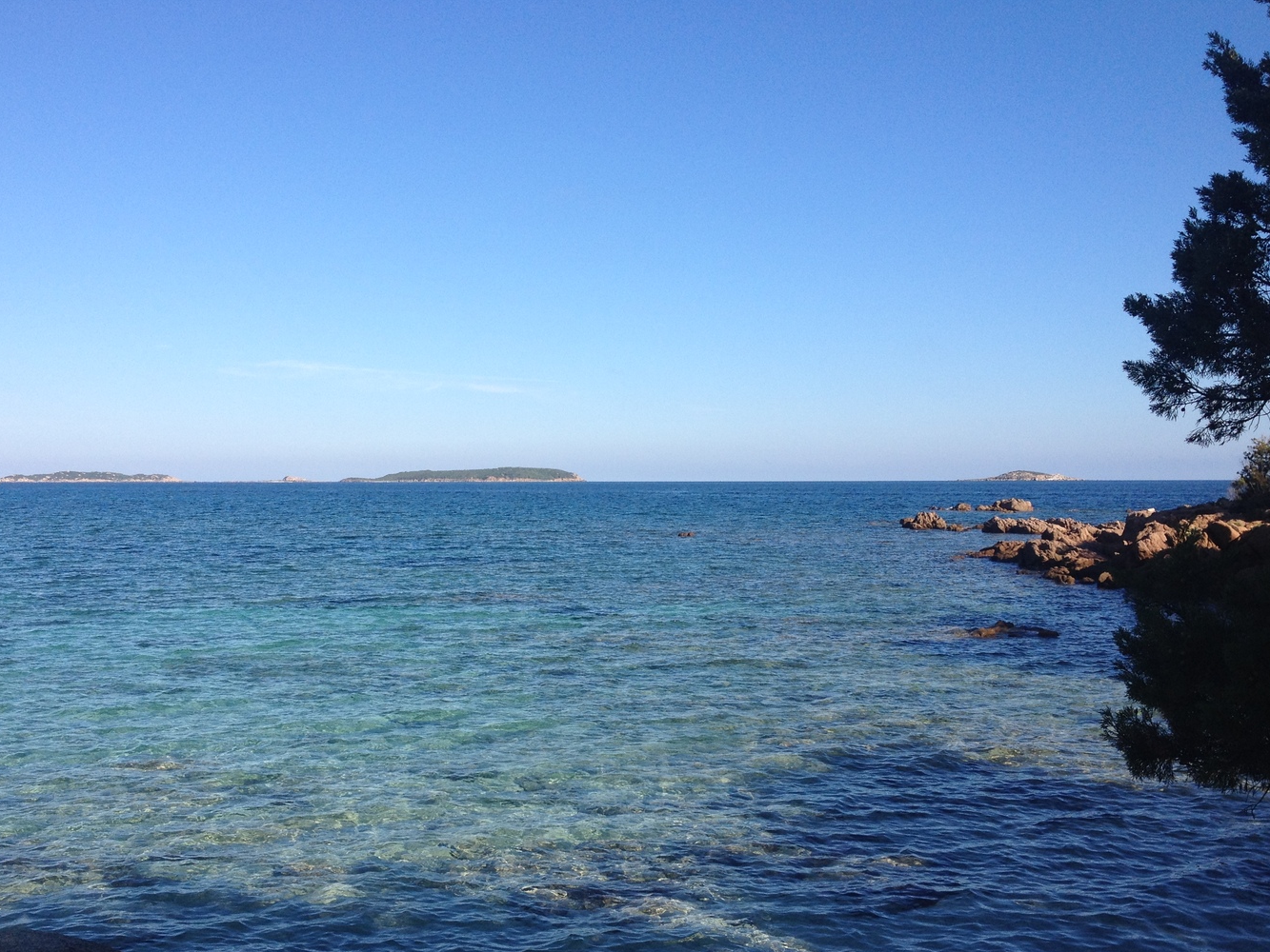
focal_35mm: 42
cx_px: 568
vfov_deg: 34.3
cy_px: 550
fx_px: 1541
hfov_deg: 44.7
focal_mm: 4.28
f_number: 2.4
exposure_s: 1/1493
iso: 64
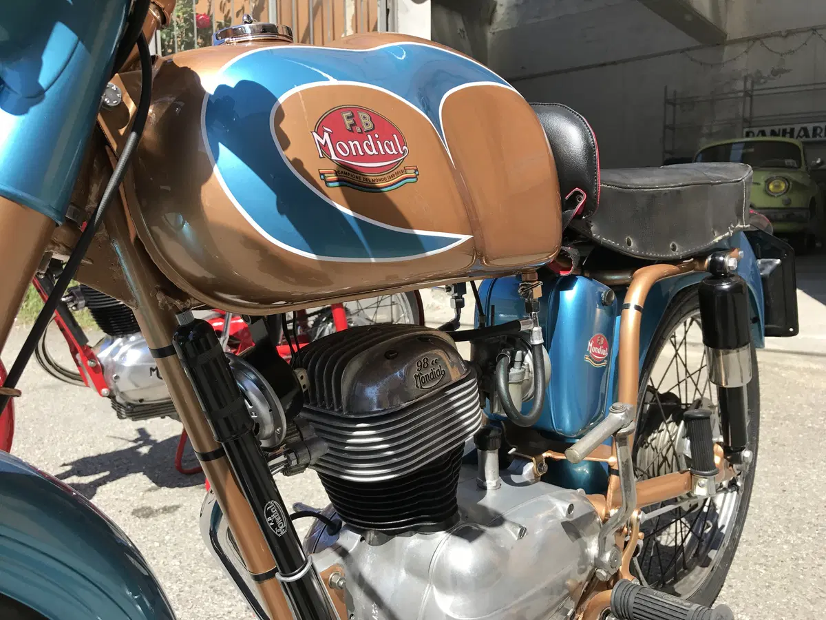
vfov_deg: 49.7
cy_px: 310
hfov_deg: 63.4
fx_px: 668
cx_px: 413
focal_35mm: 28
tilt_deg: -4.2
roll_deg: +0.2
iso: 20
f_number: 1.8
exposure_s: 1/1168
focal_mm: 3.99
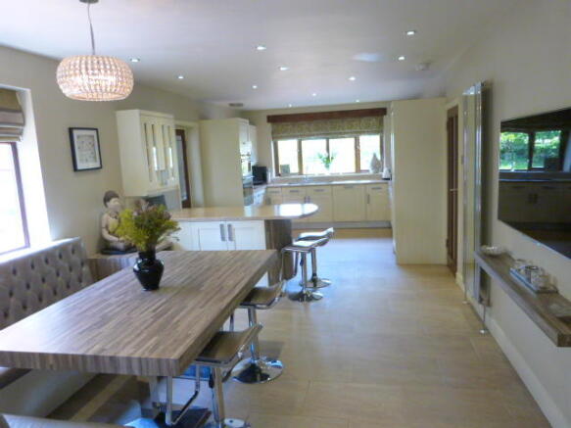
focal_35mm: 25
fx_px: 412
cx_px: 286
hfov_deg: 69.4
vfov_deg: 54.9
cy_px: 214
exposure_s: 1/60
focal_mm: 4.5
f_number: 2.8
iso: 400
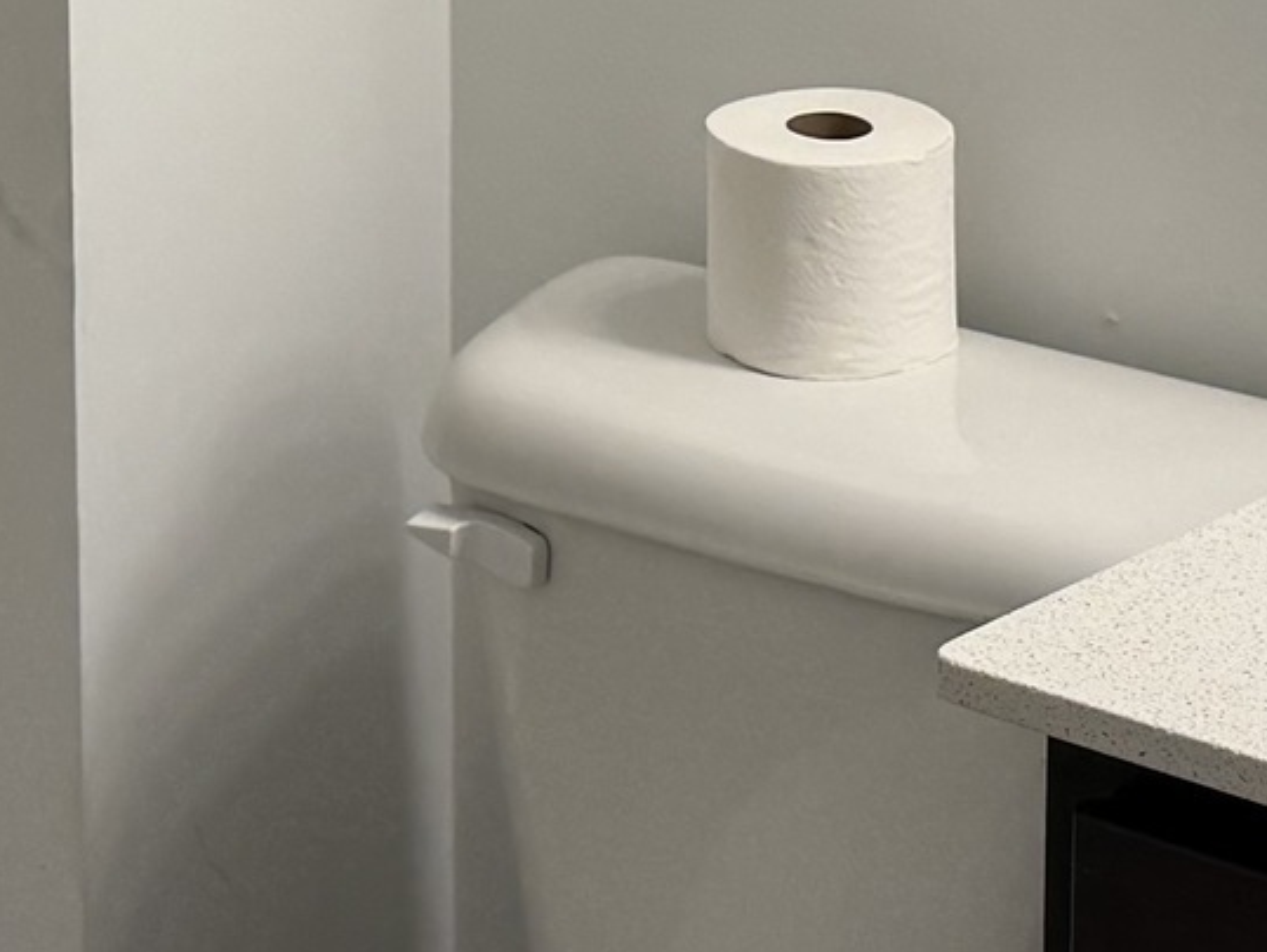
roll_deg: -0.2
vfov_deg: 10.7
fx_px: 5017
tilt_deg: -11.0
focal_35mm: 137
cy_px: -177
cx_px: 836
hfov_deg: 14.4
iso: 50
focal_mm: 6.76
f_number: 1.78
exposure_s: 1/128
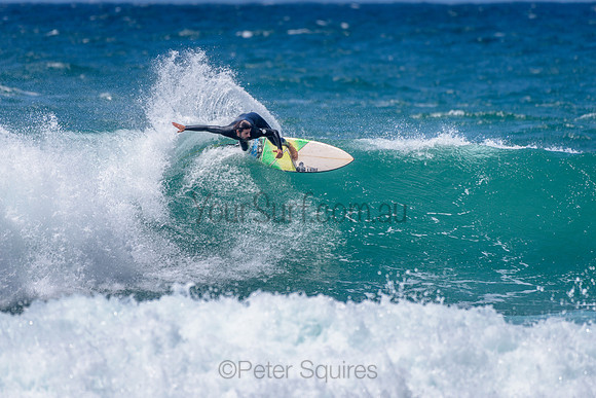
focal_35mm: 631
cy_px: 149
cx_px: 266
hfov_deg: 3.3
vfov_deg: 2.2
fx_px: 10451
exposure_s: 1/2000
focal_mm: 500
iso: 80
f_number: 5.6
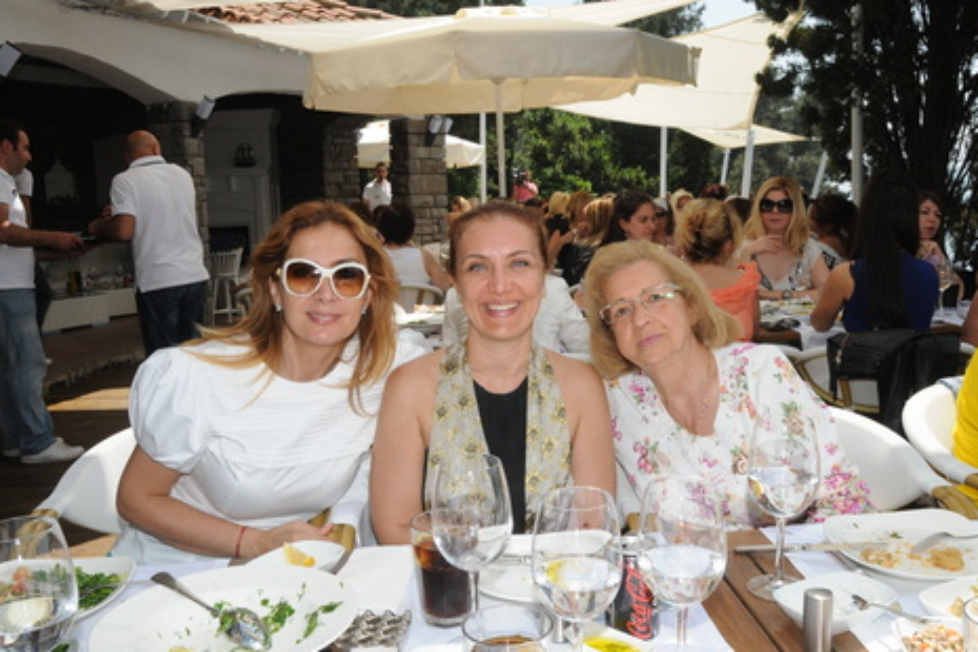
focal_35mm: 34
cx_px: 501
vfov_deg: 38.9
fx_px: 924
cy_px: 325
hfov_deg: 55.8
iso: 400
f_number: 14
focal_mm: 22
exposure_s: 1/250
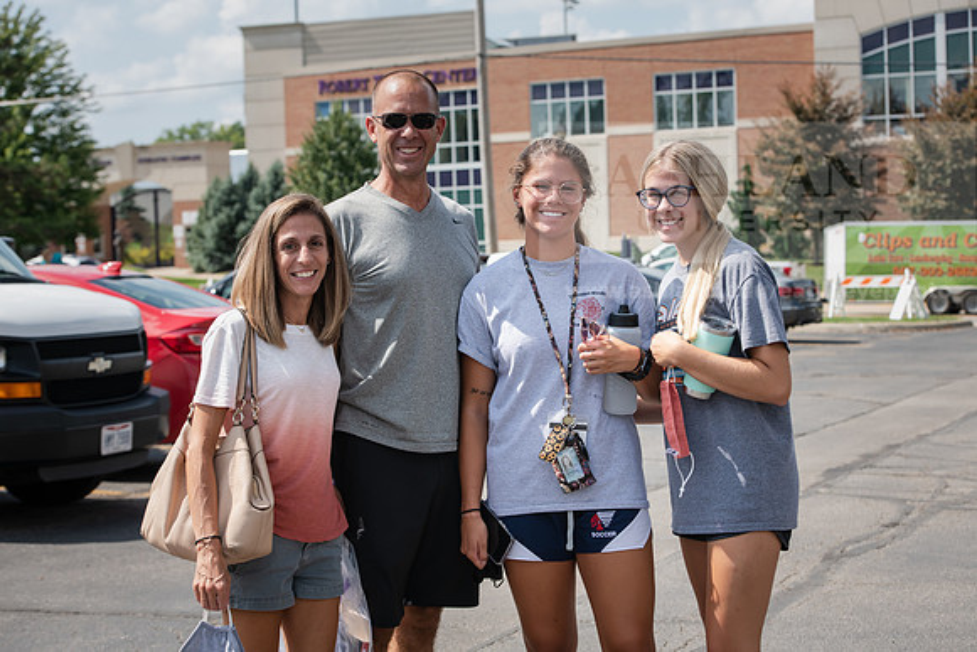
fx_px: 2036
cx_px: 488
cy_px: 326
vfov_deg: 18.2
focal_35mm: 75
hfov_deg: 27.0
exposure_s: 1/640
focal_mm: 75
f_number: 6.3
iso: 250
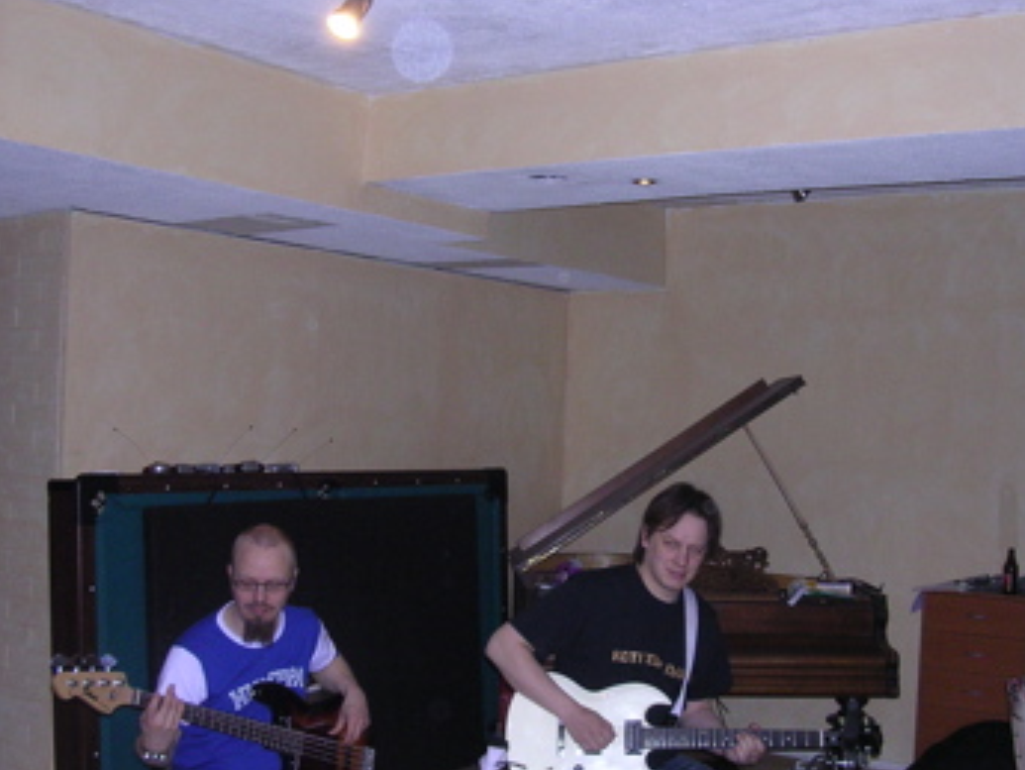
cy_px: 416
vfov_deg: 32.9
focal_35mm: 44
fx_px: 1303
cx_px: 541
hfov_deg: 42.9
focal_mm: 5.8
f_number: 2.8
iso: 334
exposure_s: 1/60.1
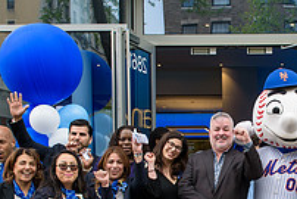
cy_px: 167
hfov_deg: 28.4
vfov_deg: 19.5
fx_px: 570
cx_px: 250
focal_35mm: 69
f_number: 5
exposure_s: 1/250
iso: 200
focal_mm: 24
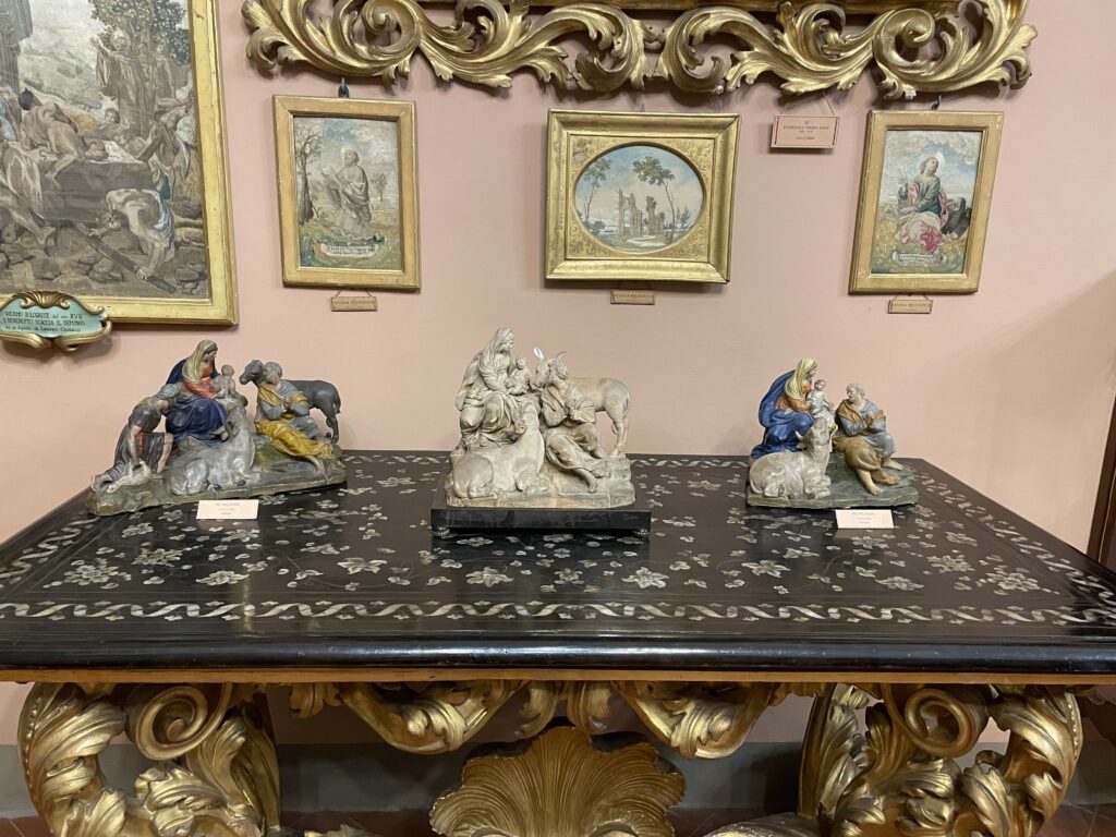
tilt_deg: -14.0
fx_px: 838
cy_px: 418
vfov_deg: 53.1
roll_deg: -1.0
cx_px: 558
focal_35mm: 26
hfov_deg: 67.3
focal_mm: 4.2
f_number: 1.6
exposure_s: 1/50
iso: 400
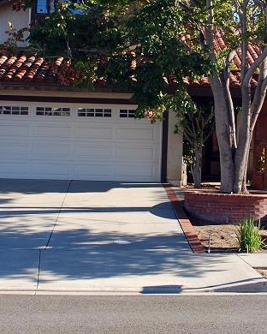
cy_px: 98
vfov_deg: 26.9
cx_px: 166
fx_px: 691
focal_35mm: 70
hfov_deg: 21.8
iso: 100
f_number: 5.6
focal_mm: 20
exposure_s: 1/125
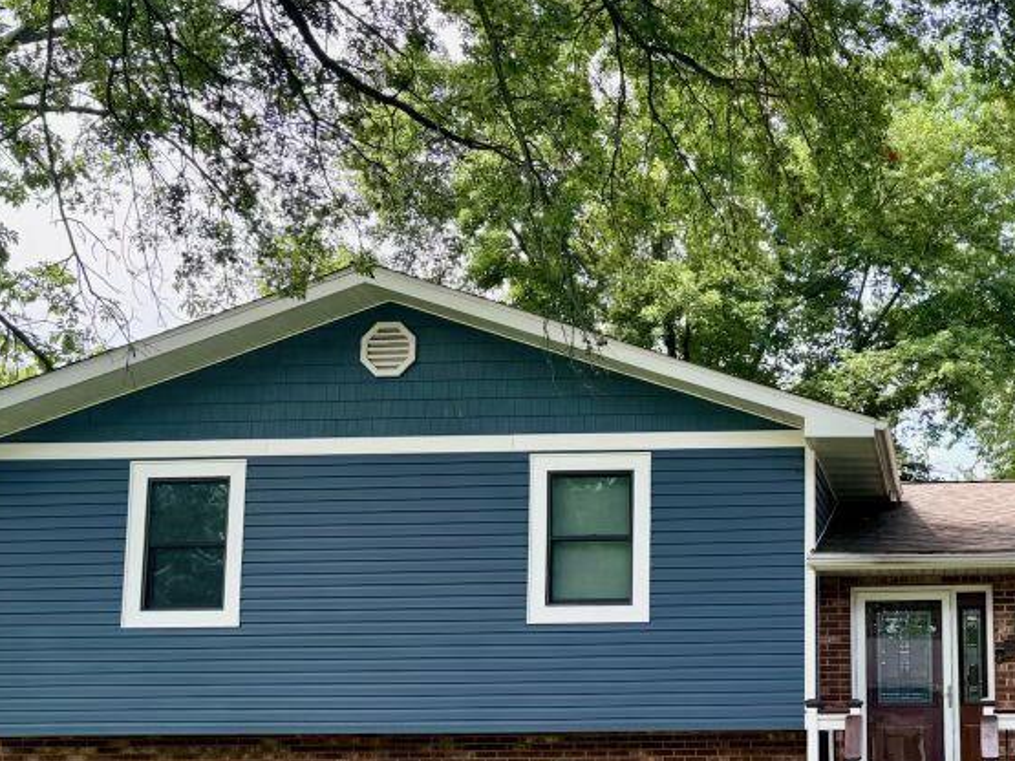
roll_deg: +0.6
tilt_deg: +7.0
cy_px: 576
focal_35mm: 48
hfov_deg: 38.0
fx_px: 1407
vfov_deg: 29.7
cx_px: 830
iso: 64
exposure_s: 1/507
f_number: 1.6
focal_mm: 5.96
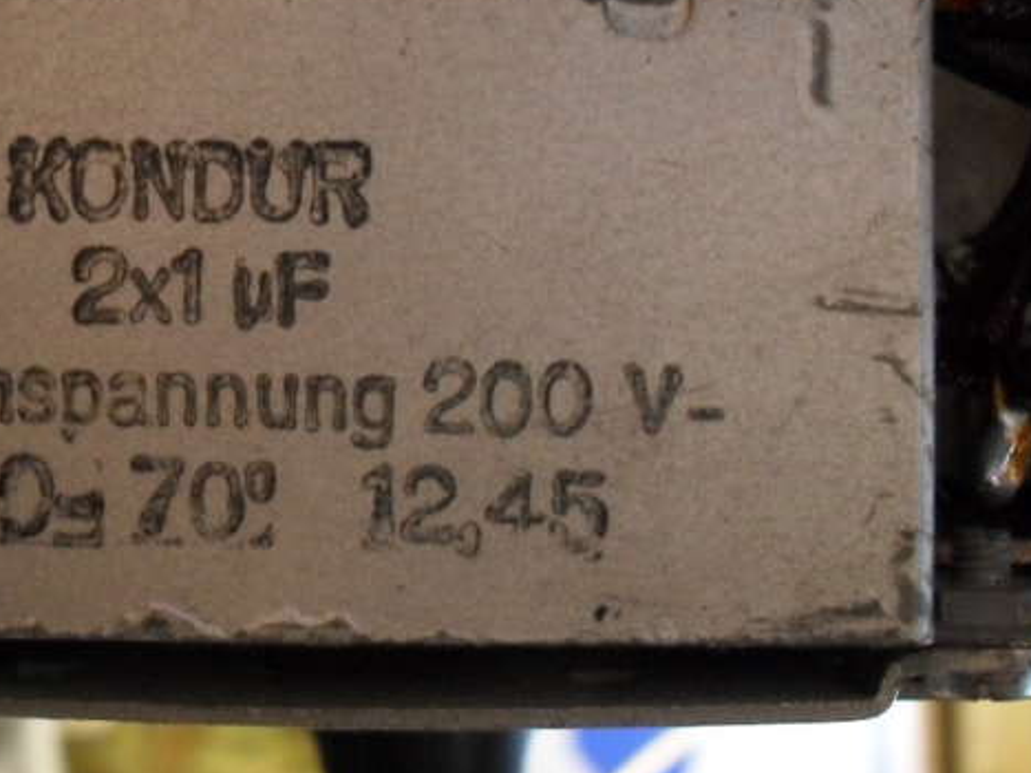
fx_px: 1787
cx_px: 283
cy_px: 364
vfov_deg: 24.4
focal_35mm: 60
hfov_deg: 31.7
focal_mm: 6.3
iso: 400
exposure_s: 1/8
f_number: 3.2
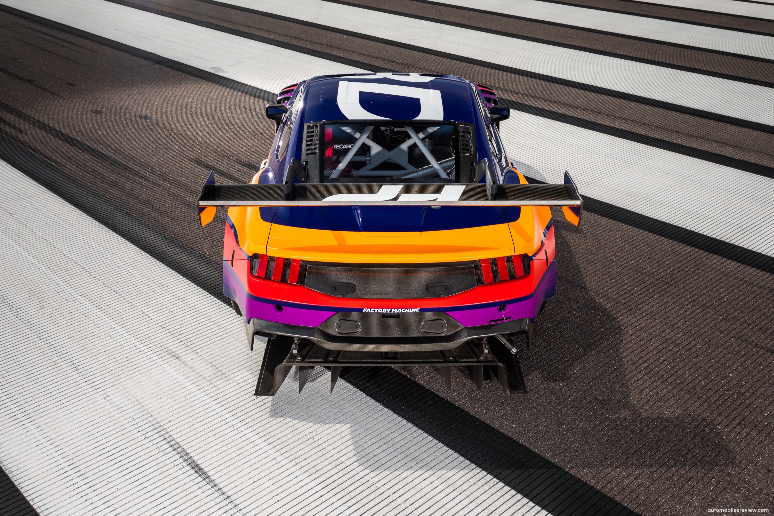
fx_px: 774
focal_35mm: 36
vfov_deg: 36.9
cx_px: 387
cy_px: 258
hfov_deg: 53.1
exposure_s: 1/200
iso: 100
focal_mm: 24
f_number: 8
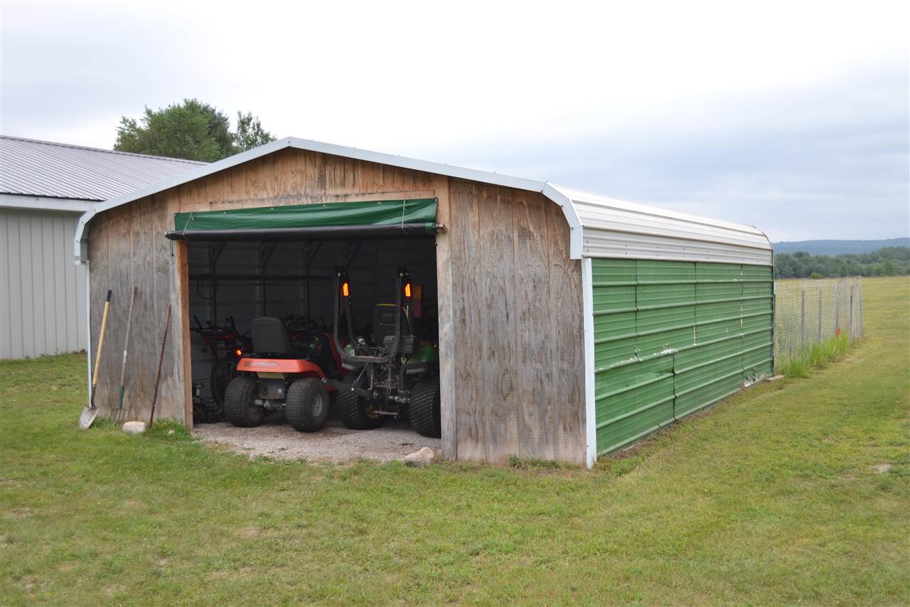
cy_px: 304
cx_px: 455
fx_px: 986
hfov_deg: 49.6
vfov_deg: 34.2
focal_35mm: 39
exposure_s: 1/125
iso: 100
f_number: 4.2
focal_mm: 26
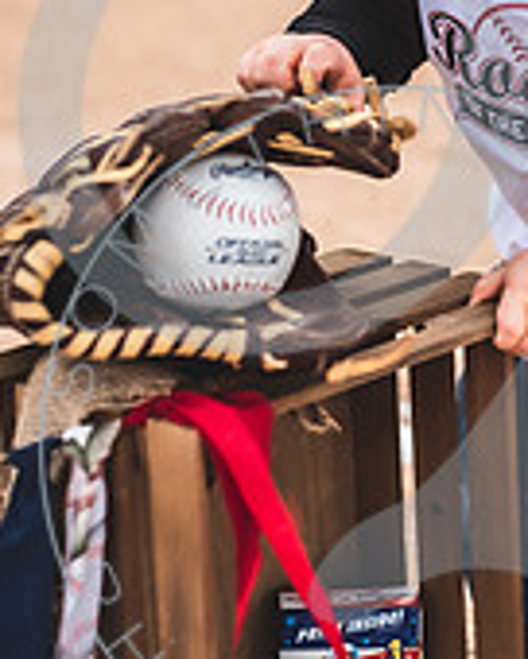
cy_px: 151
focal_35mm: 124
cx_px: 575
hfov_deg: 12.2
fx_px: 2422
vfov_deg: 15.4
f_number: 2.8
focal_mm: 50
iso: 100
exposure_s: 1/400
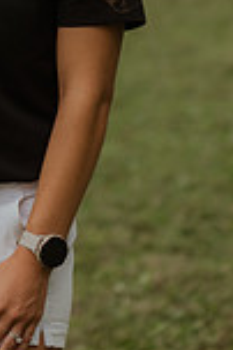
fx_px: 2160
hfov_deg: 6.1
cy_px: -21
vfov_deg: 9.2
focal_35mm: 222
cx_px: -46
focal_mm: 50
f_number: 2.8
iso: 250
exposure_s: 1/3200
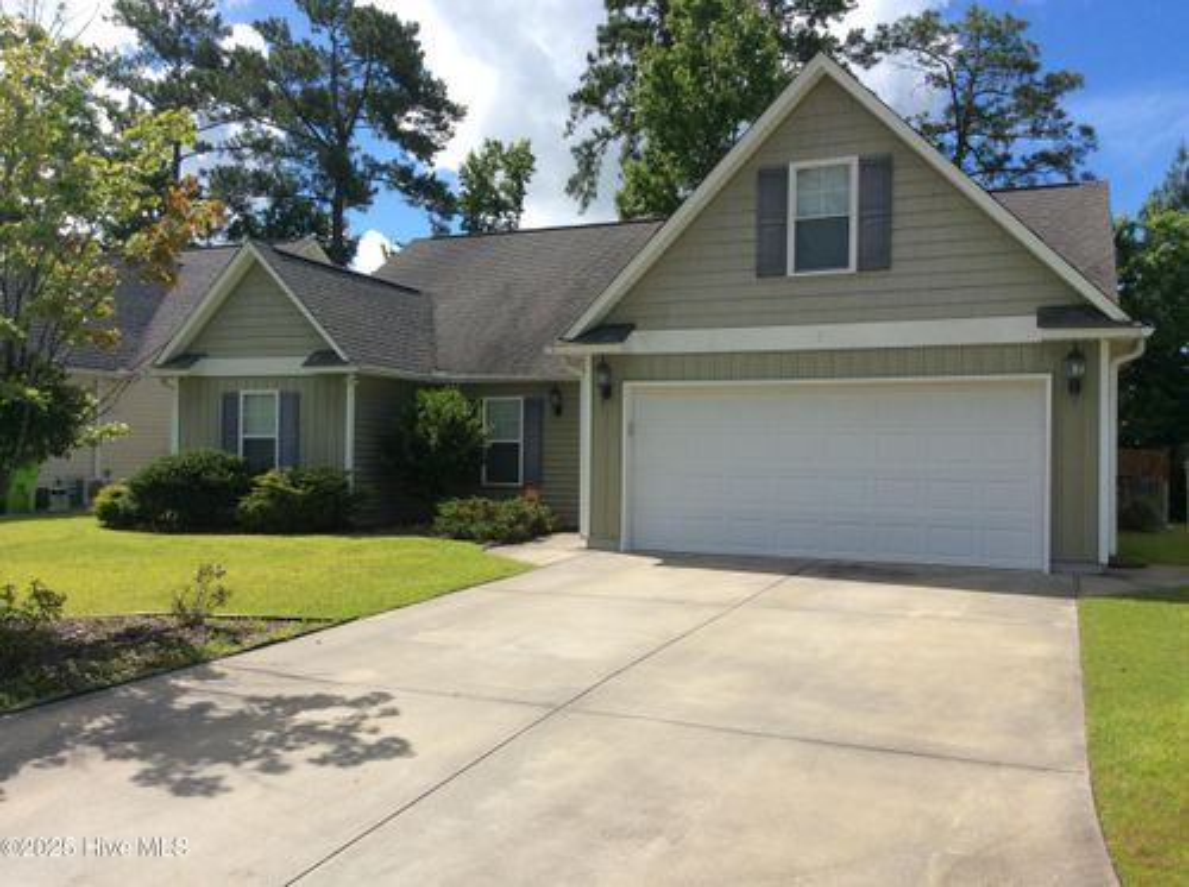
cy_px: 444
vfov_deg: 44.0
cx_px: 594
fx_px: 1097
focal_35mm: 32
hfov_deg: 56.9
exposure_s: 1/1466
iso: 32
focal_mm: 3.3
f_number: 2.4
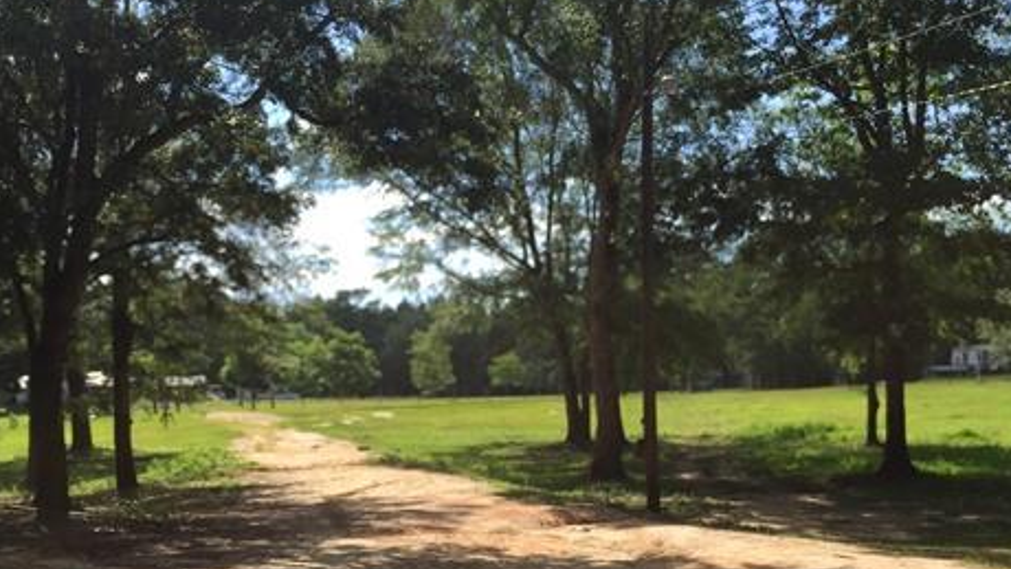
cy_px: 461
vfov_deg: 26.6
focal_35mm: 44
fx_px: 1180
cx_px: 541
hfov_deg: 46.4
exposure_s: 1/1276
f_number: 2.2
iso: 32
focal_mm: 4.15
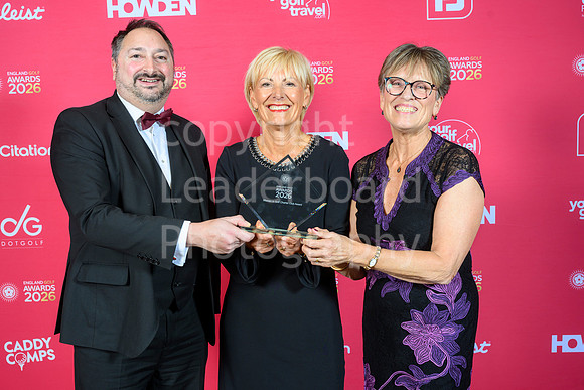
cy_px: 195
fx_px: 698
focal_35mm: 43
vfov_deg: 31.2
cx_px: 292
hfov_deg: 45.4
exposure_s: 1/100
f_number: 5.6
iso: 250
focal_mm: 43
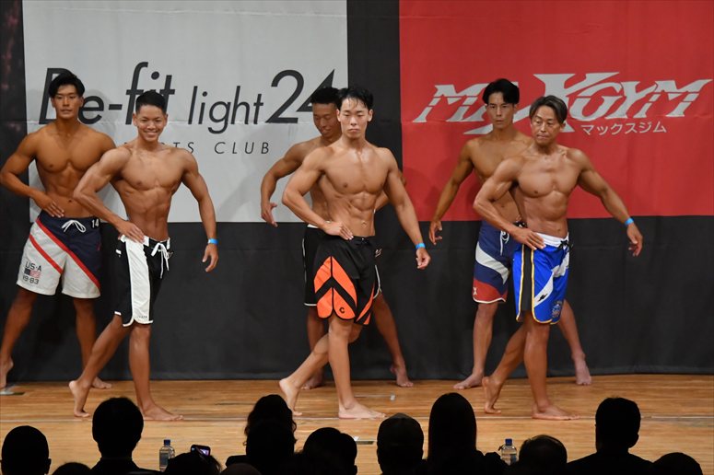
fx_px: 4302
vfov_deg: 6.3
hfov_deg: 9.5
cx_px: 357
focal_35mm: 217
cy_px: 238
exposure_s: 1/400
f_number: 5.6
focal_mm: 145
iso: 5600
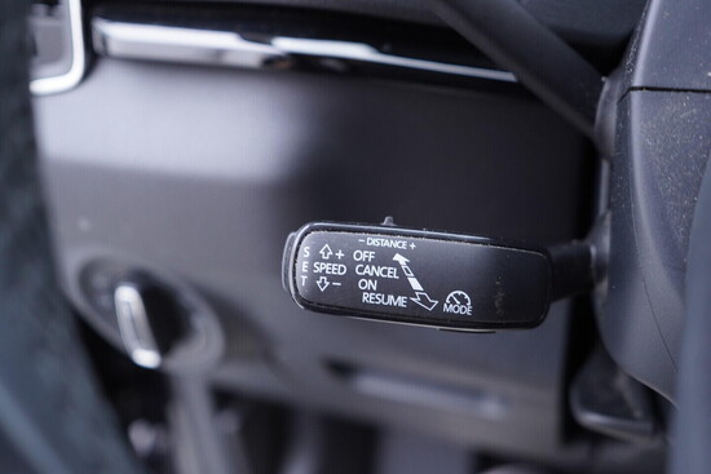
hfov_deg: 53.1
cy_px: 237
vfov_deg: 36.9
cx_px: 356
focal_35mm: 36
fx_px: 711
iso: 500
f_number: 2.8
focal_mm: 24
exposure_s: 1/40
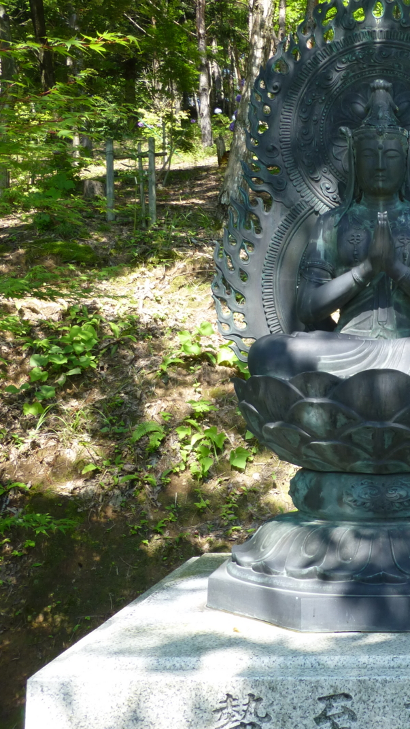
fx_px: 754
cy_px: 330
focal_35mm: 39
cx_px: 387
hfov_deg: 28.9
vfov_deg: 51.5
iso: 100
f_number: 4
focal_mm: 4.3
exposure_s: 1/125
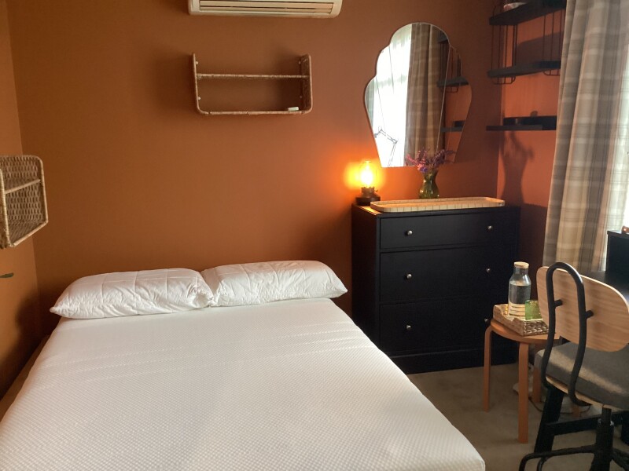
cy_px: 236
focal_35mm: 31
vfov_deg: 45.4
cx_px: 314
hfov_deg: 58.4
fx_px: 563
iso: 320
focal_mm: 3.3
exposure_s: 1/50
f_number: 2.4
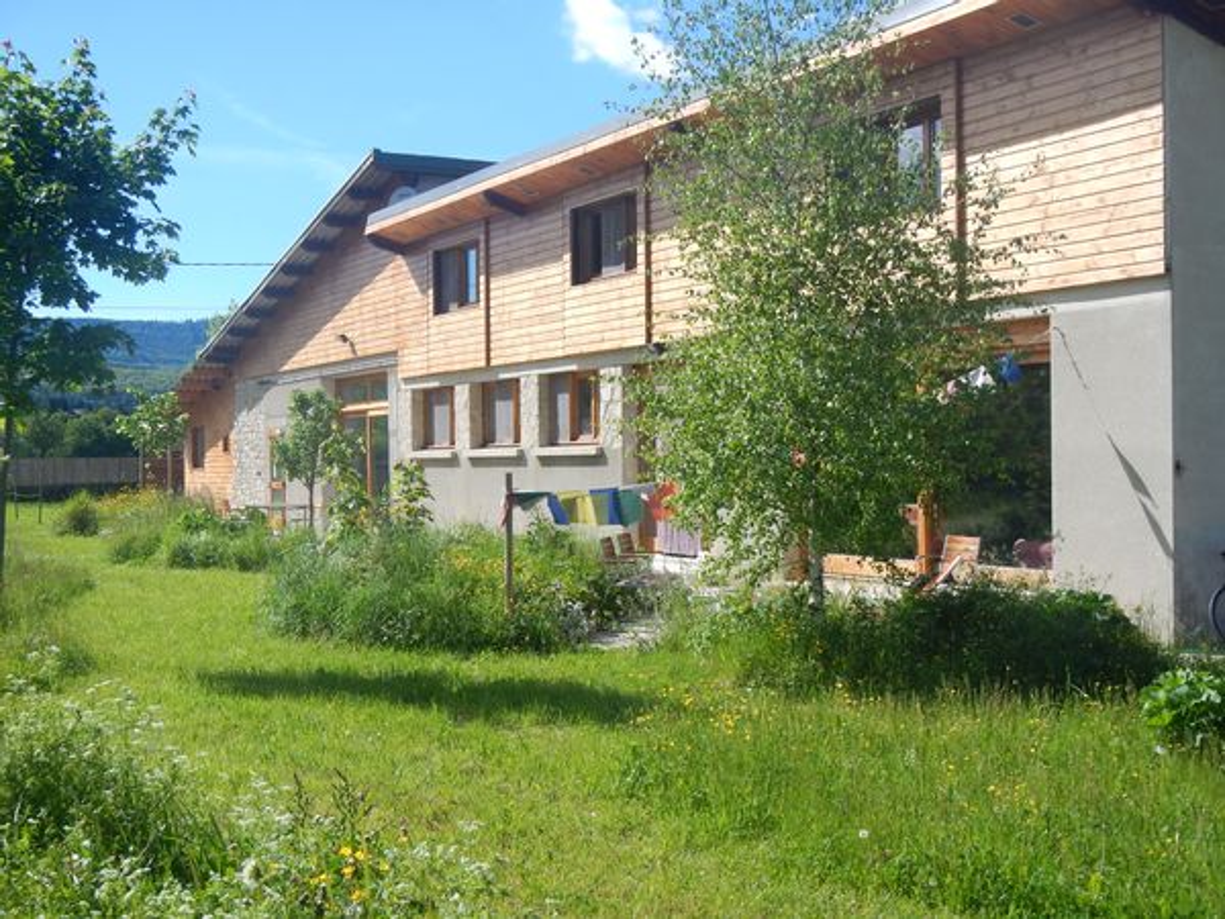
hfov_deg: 43.9
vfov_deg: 33.6
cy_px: 460
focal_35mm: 43
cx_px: 612
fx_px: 1522
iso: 125
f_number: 4
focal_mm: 7.7
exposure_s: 1/800
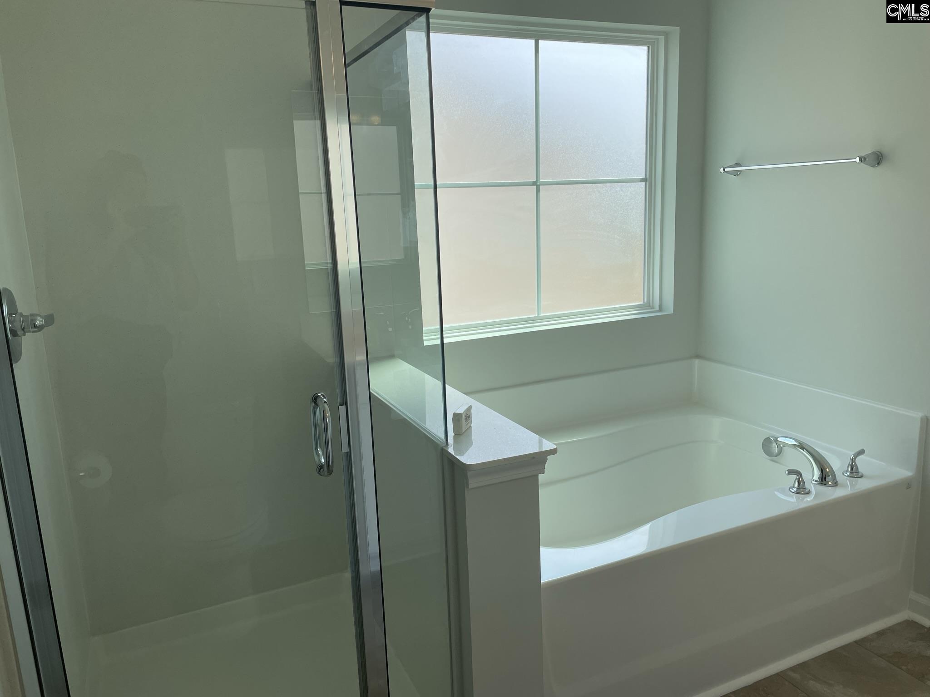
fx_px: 699
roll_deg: +2.5
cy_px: 348
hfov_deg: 67.3
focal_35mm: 26
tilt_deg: -9.9
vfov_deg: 53.1
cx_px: 465
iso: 32
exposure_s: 1/824
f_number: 1.6
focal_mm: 4.2
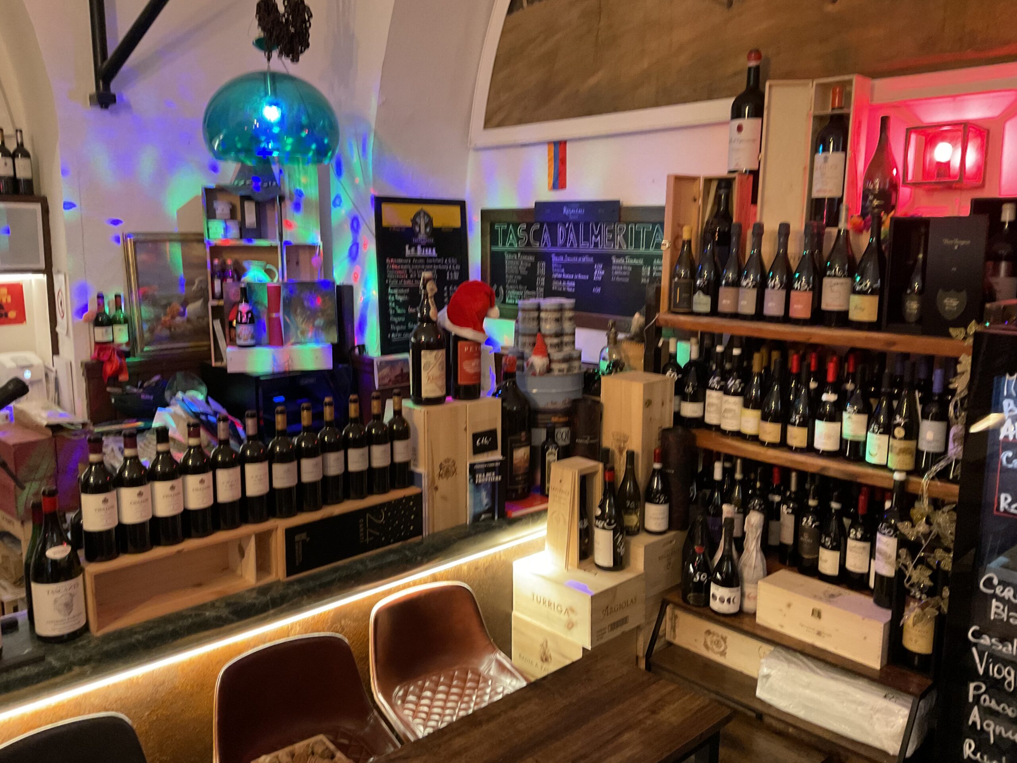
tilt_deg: -10.7
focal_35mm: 29
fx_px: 852
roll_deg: -0.7
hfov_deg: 61.7
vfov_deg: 48.2
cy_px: 382
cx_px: 508
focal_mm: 3
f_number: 1.8
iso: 320
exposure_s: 1/25
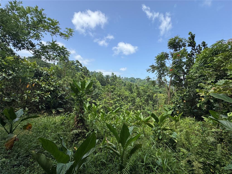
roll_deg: -1.7
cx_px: 116
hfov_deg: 102.1
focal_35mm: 14
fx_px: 94
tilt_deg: +0.8
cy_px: 87
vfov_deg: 85.7
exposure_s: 1/1078
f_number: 2.2
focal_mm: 2.22
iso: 40
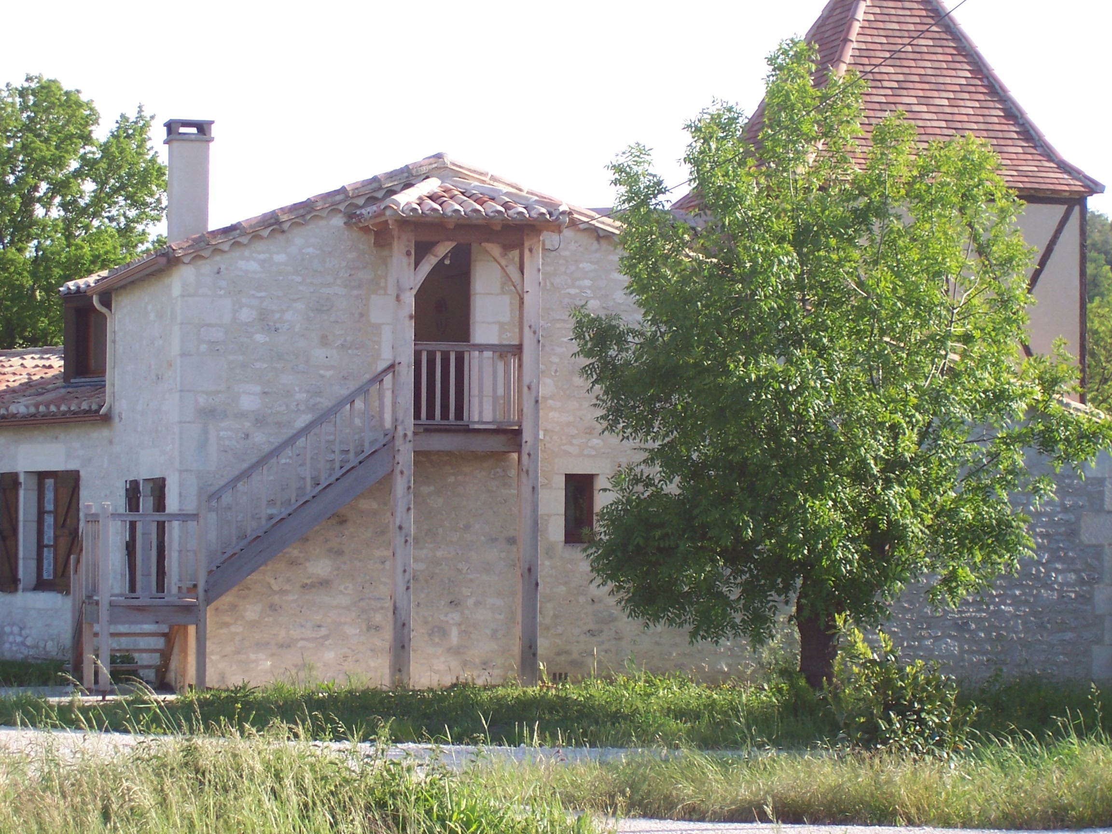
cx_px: 556
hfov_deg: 19.3
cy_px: 417
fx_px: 3277
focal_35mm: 102
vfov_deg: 14.5
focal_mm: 16.8
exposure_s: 1/180
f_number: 4.6
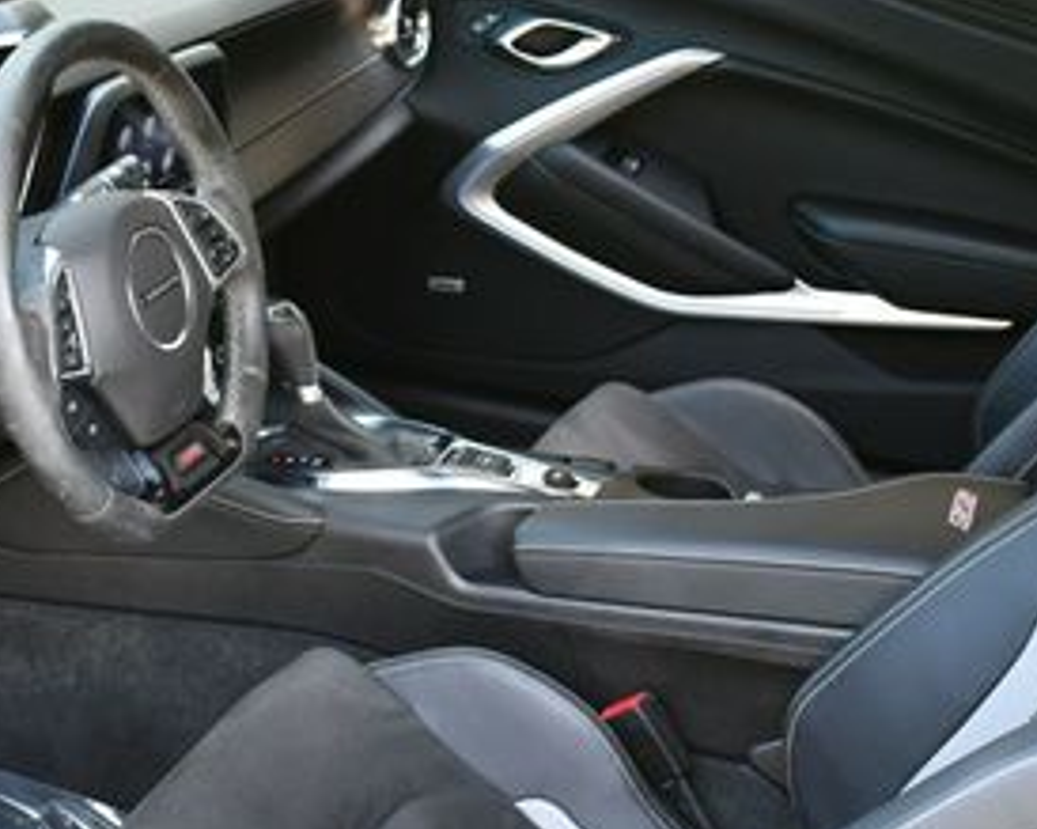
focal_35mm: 79
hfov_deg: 24.1
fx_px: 2424
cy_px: 655
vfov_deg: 19.2
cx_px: 394
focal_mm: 18
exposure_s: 1/160
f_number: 3.5
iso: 800
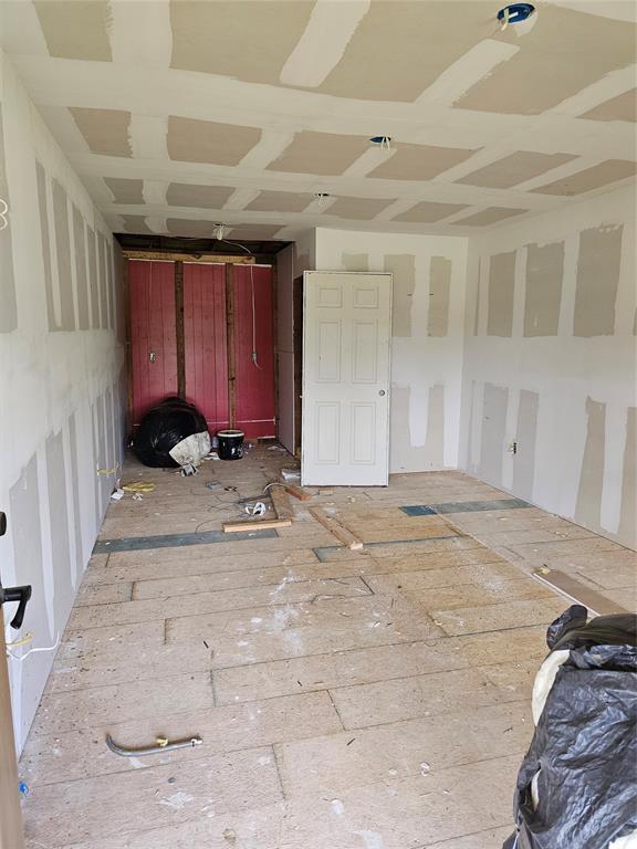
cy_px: 424
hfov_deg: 58.9
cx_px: 318
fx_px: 564
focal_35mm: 23
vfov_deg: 73.9
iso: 200
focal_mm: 6.3
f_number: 1.7
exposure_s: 1/120
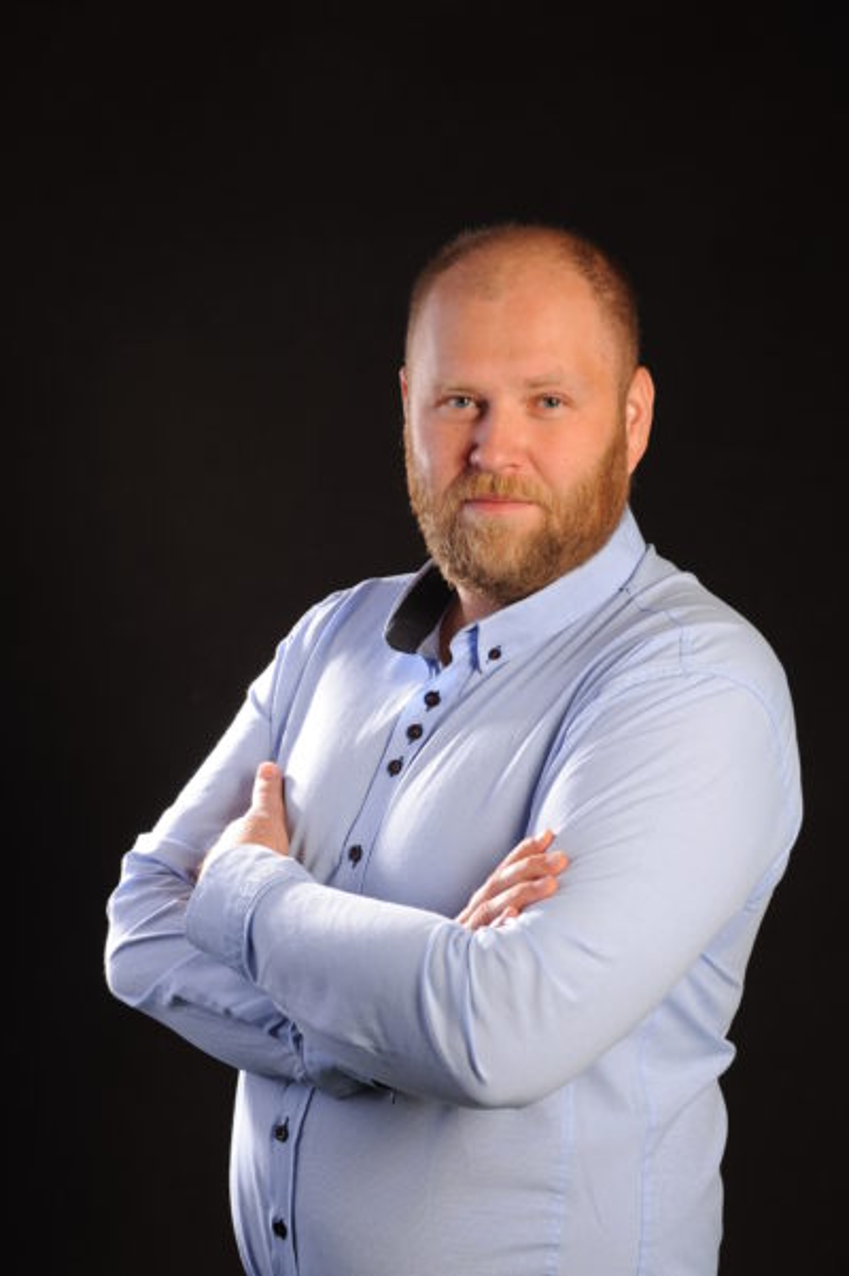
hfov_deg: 19.4
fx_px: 2479
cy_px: 638
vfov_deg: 28.9
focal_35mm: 70
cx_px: 424
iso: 200
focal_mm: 70
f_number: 8
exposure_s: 1/80
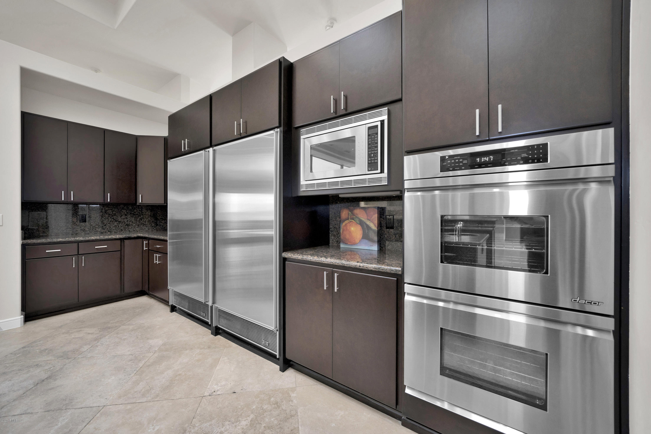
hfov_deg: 108.3
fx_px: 235
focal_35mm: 13
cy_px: 217
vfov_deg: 85.4
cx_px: 326
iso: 320
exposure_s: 1/50
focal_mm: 13
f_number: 4
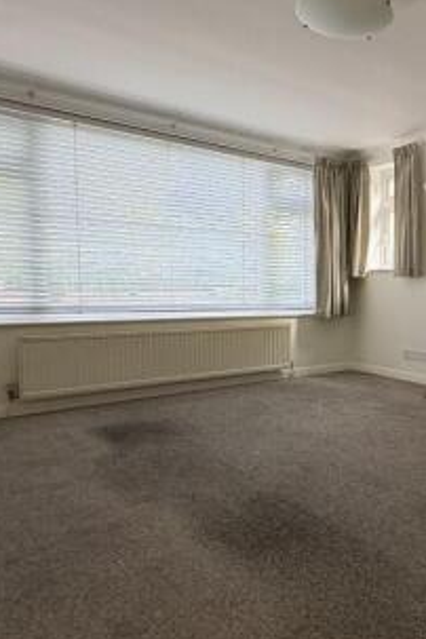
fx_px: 497
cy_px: 320
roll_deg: -0.1
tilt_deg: -2.7
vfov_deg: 65.5
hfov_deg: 41.7
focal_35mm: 28
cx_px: 402
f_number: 2.2
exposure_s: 1/66
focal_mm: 2.22
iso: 200
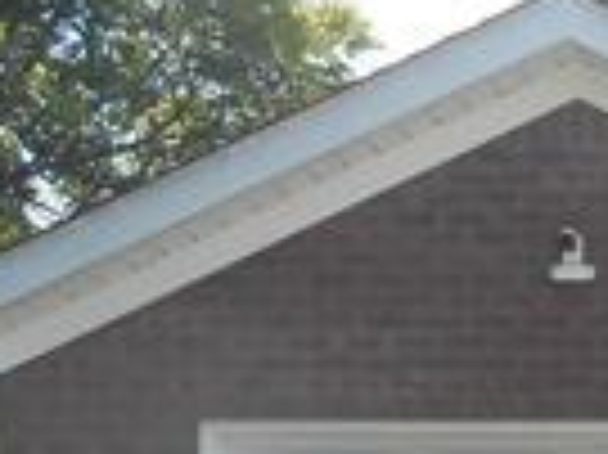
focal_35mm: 123
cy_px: 670
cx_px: 1099
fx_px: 2158
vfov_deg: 11.6
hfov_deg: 14.2
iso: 80
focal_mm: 4.7
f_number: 3.4
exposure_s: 1/250
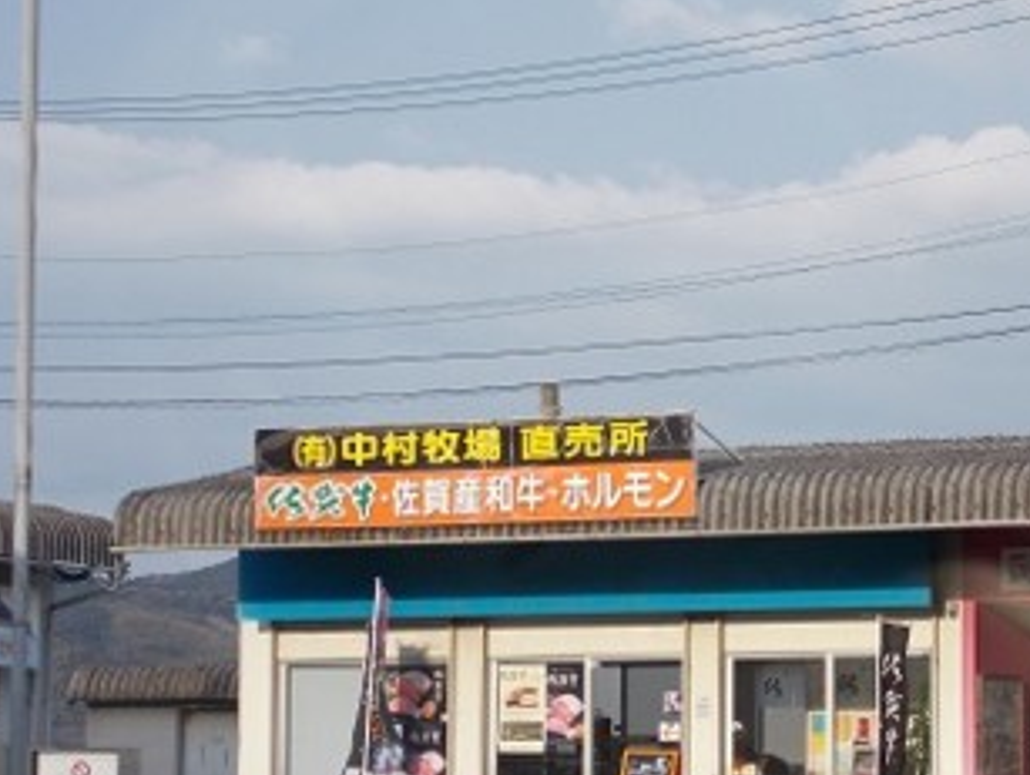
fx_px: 4320
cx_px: 705
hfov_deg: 13.6
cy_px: 429
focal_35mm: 145
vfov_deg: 10.3
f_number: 5.5
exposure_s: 1/160
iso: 80
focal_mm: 17.6
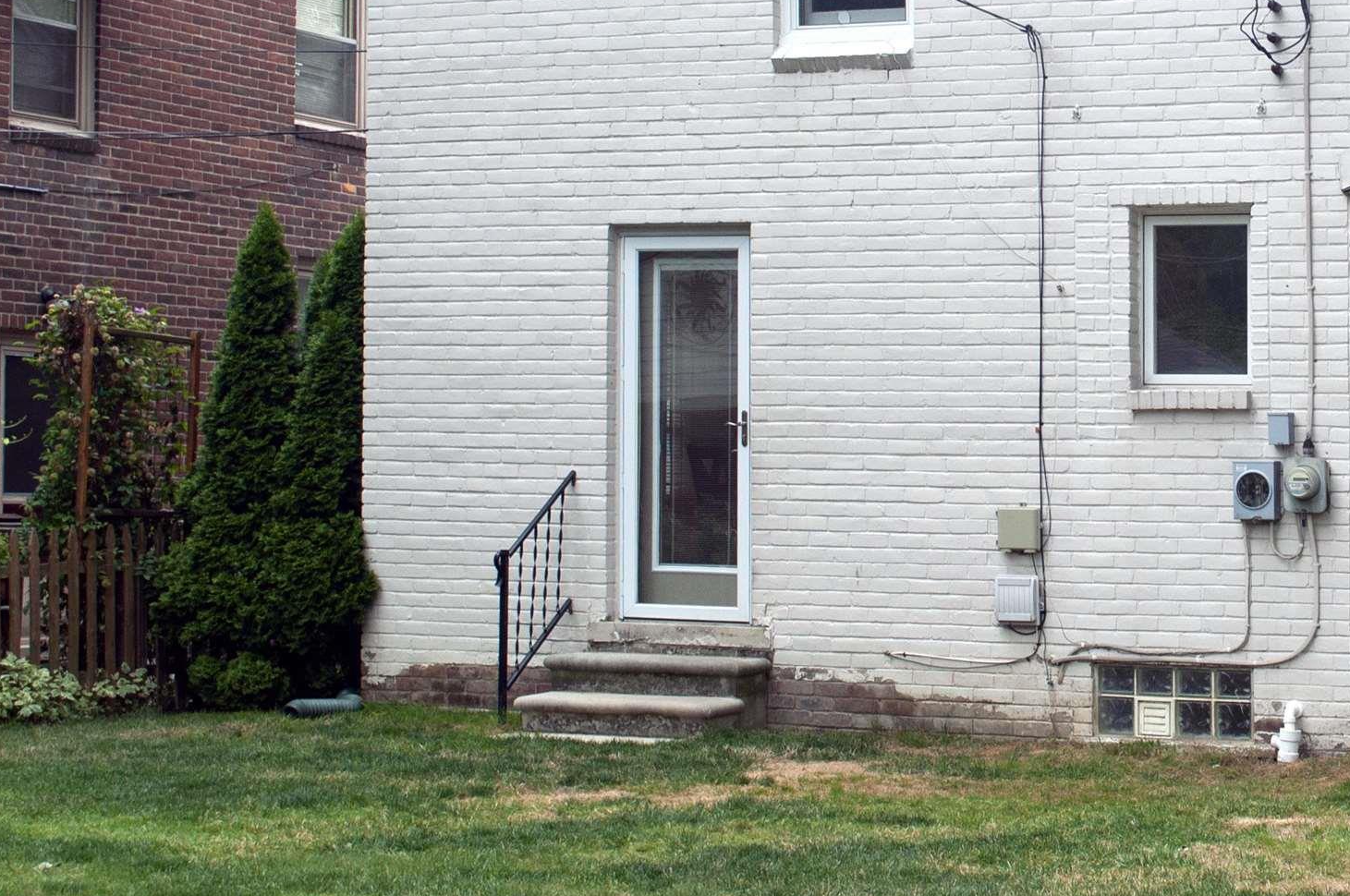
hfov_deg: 23.9
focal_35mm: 82
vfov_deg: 16.4
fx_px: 3071
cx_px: 1295
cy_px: 117
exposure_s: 1/60
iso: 200
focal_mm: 26
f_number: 8
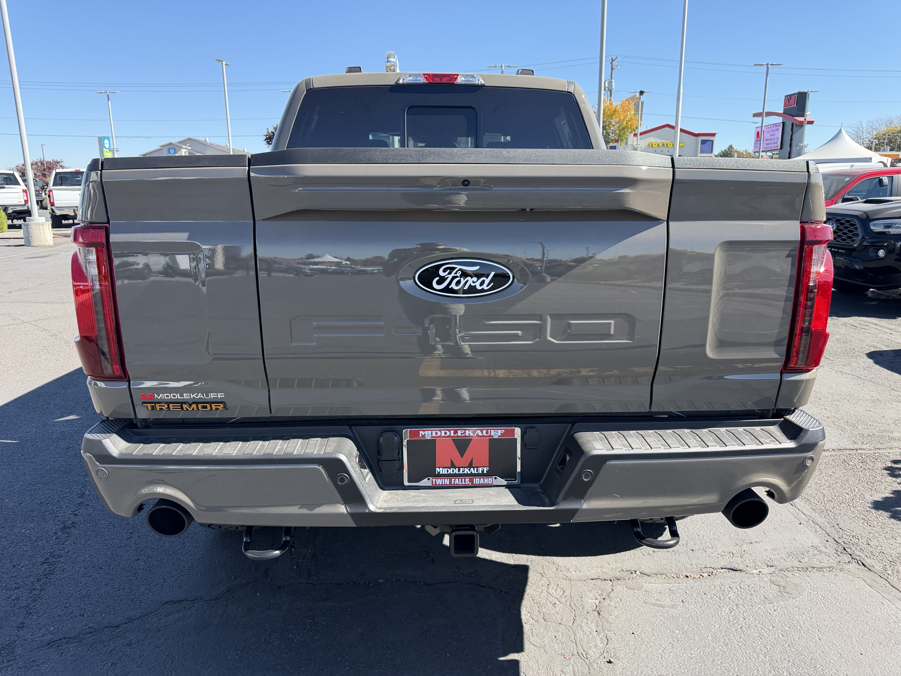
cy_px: 338
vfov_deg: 56.8
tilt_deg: -9.5
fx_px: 625
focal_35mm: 24
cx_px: 450
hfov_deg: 71.6
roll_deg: -2.4
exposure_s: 1/1689
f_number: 1.78
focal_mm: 6.76
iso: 100
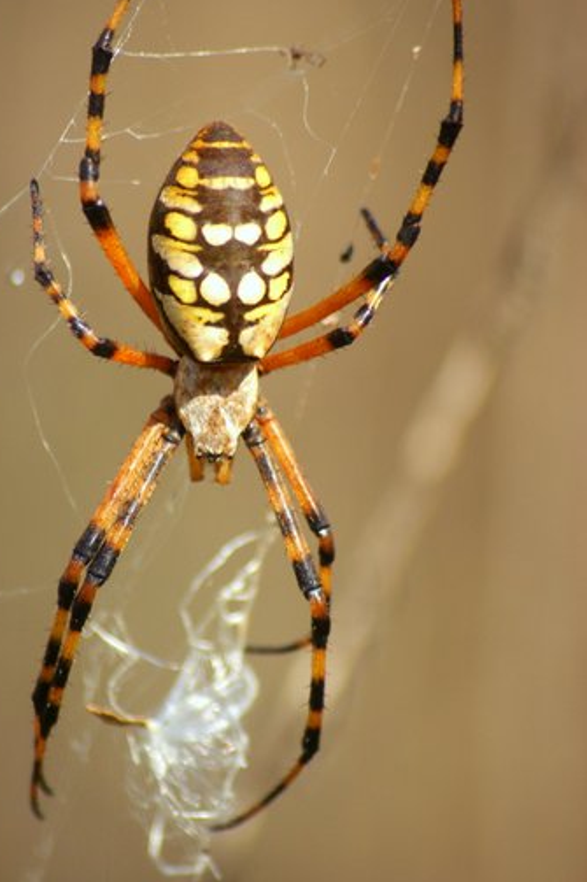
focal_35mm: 358
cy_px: 400
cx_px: 240
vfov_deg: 5.8
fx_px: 8761
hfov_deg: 3.8
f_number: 5
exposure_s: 1/2000
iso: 400
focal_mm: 200
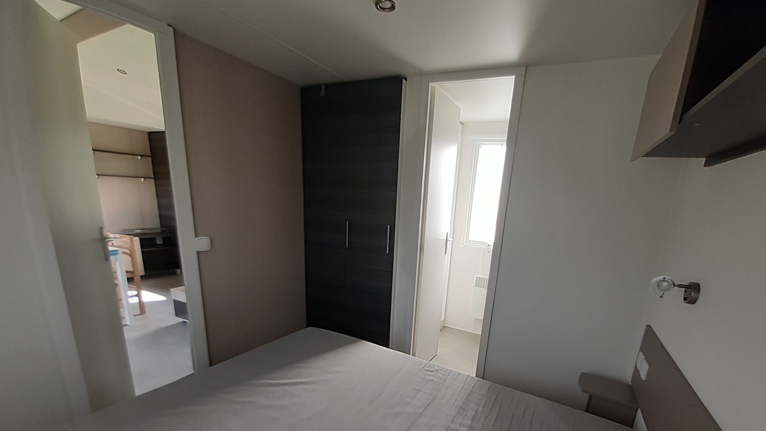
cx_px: 394
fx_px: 305
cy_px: 289
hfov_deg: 103.0
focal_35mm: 15
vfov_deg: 68.5
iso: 40
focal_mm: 1.13
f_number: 2.2
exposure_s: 1/50
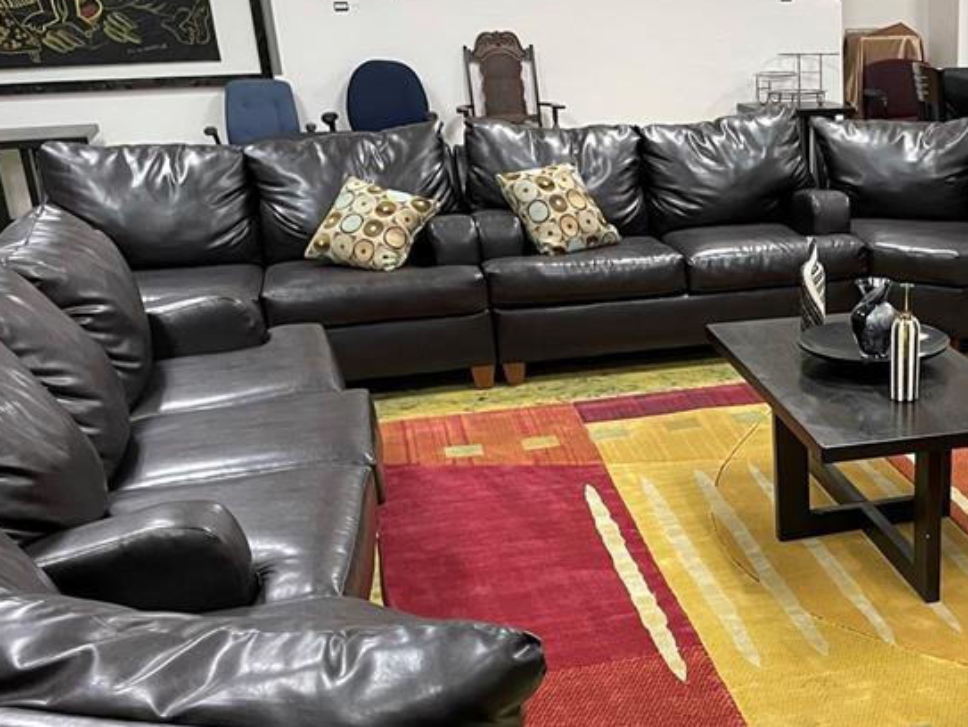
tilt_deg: -23.0
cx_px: 874
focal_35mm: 49
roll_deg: -0.1
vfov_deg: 29.3
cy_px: 529
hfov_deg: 36.4
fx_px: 1371
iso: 250
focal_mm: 4.2
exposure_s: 1/60
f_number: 1.6
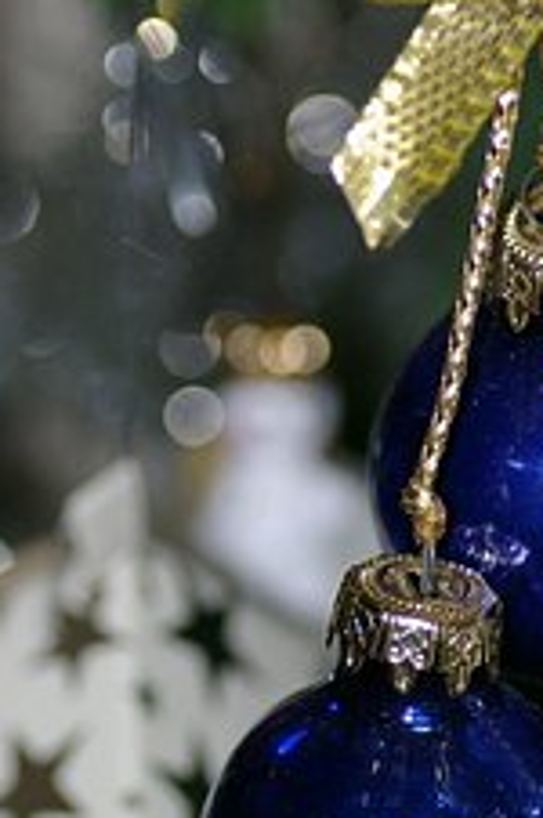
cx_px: 286
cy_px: 344
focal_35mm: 306
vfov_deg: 6.7
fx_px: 6944
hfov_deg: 4.5
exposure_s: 1/125
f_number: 3.5
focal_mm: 90
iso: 200
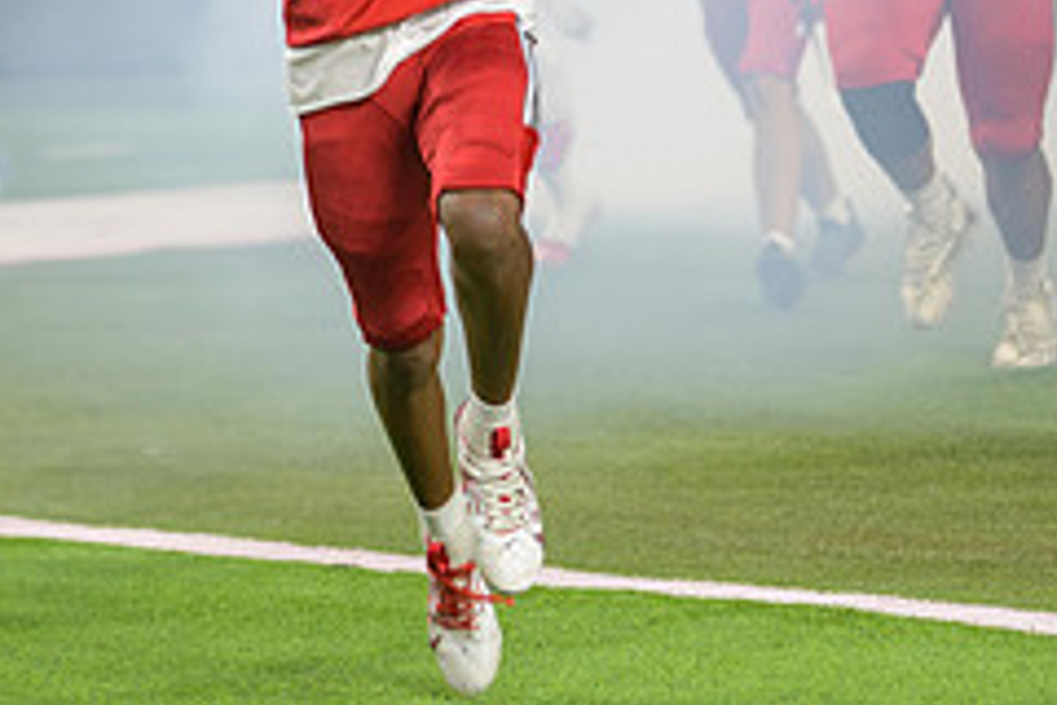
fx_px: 8514
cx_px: 432
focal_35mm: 290
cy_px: -86
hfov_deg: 7.1
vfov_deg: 4.7
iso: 1000
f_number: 2.8
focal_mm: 120
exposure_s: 1/400
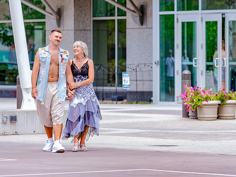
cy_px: 82
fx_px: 1895
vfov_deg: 5.3
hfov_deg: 7.1
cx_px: 151
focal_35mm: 278
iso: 320
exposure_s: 1/400
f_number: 2.8
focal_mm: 150
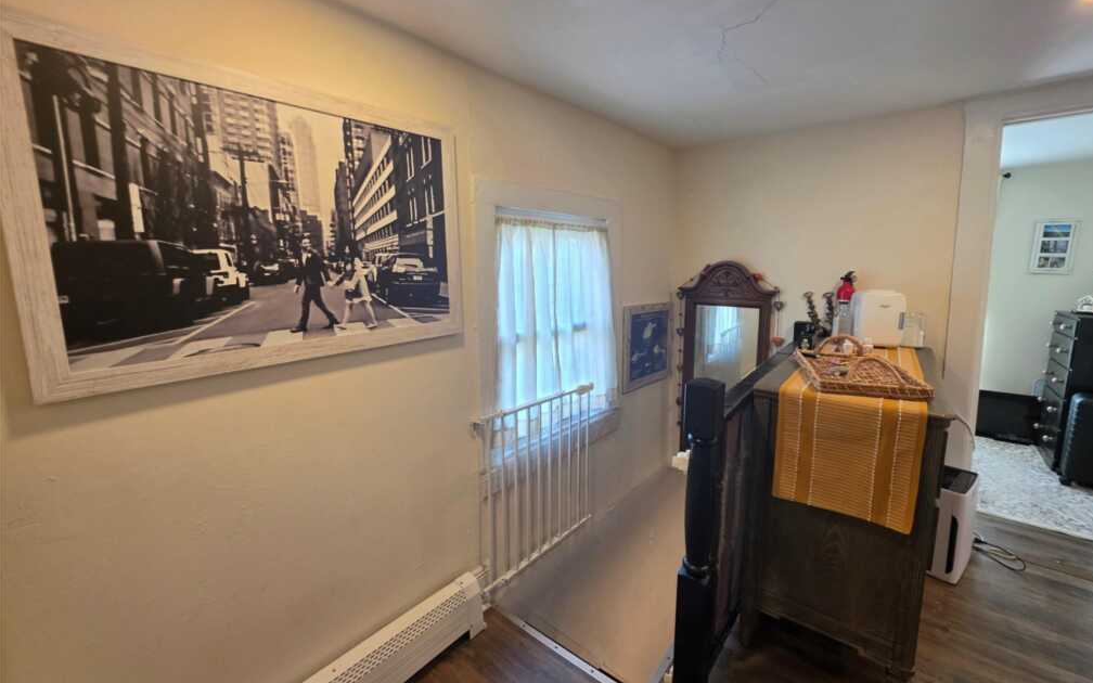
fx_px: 417
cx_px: 554
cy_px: 336
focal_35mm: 14
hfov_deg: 105.3
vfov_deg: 78.6
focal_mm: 2.2
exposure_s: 1/120
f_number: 1.9
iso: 100
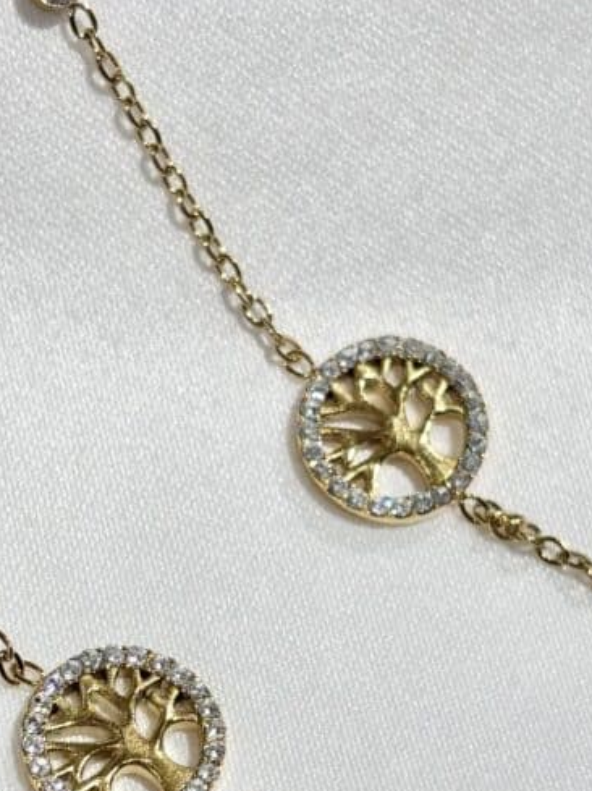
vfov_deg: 17.9
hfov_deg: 13.6
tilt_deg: -62.0
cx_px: 277
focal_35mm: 109
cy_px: 608
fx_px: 2489
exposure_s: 1/355
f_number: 1.6
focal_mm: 5.96
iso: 32
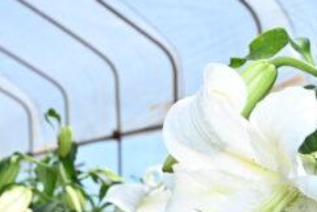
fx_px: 722
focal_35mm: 82
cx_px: 99
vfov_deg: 16.2
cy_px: 236
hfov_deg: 24.6
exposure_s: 1/200
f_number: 8
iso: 100
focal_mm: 33
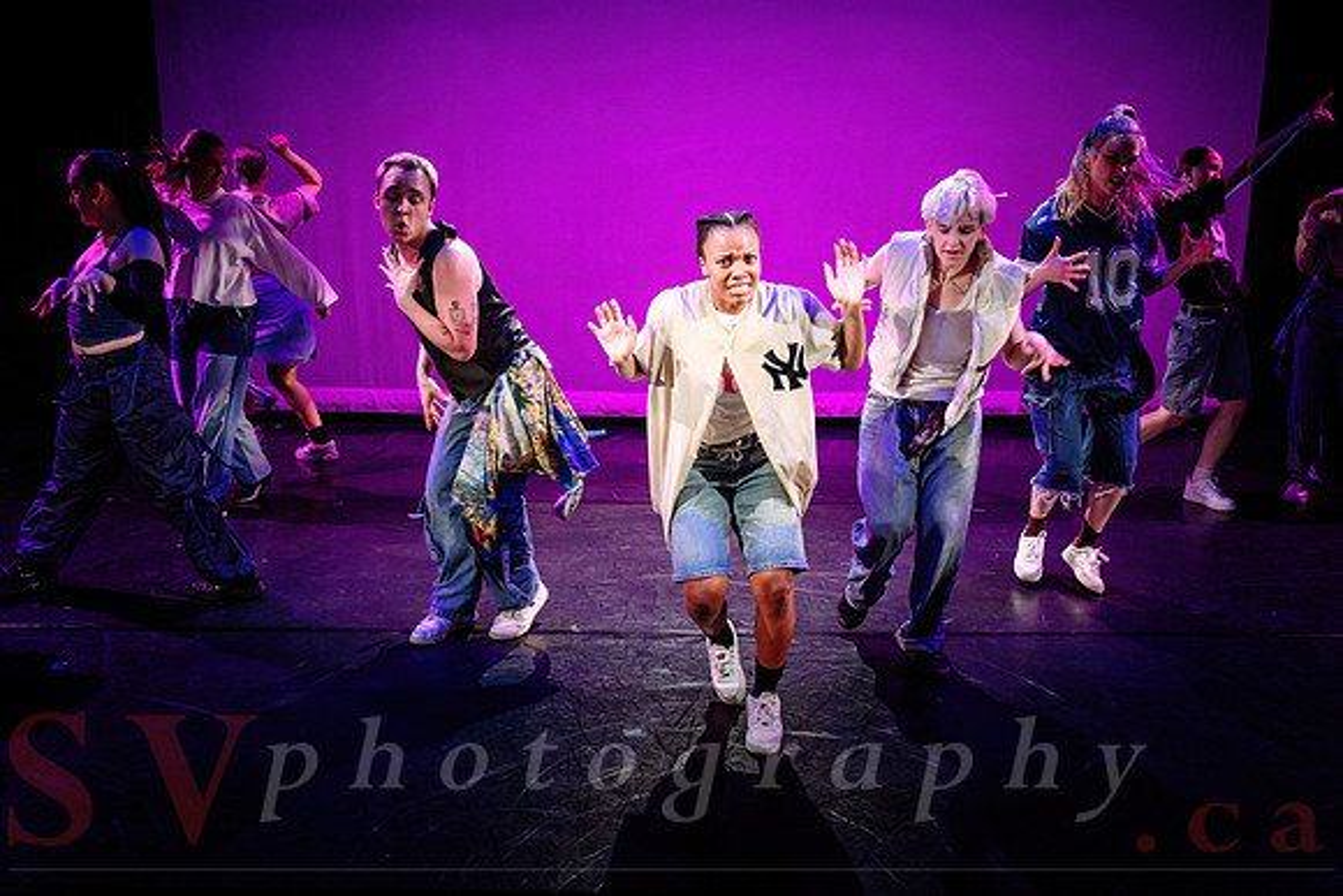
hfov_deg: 54.4
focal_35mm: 35
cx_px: 617
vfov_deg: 37.8
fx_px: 1304
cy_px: 514
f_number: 2.8
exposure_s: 1/300
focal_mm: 30
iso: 2000
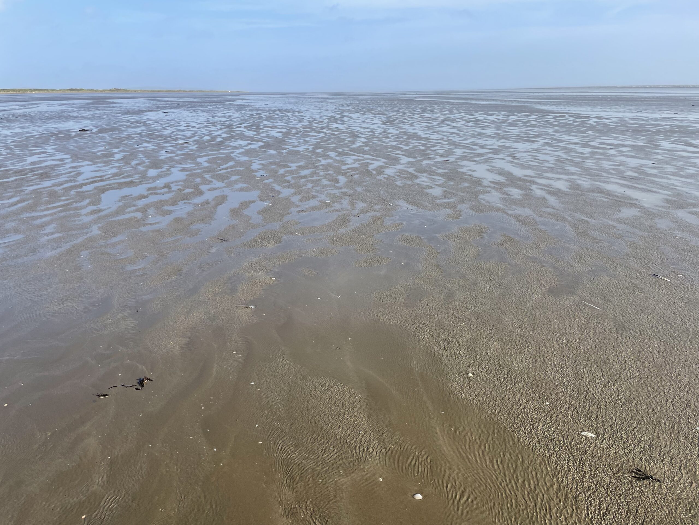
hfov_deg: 67.3
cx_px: 350
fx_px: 525
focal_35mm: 26
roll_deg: -0.1
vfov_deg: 53.1
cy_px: 262
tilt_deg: -18.7
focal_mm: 4.2
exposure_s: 1/2451
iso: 32
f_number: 1.6
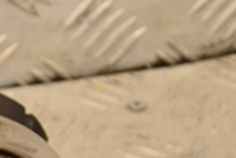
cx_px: -86
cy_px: 252
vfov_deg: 3.6
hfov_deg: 5.3
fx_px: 2533
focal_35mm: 386
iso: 800
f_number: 6.3
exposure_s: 1/200
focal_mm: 62
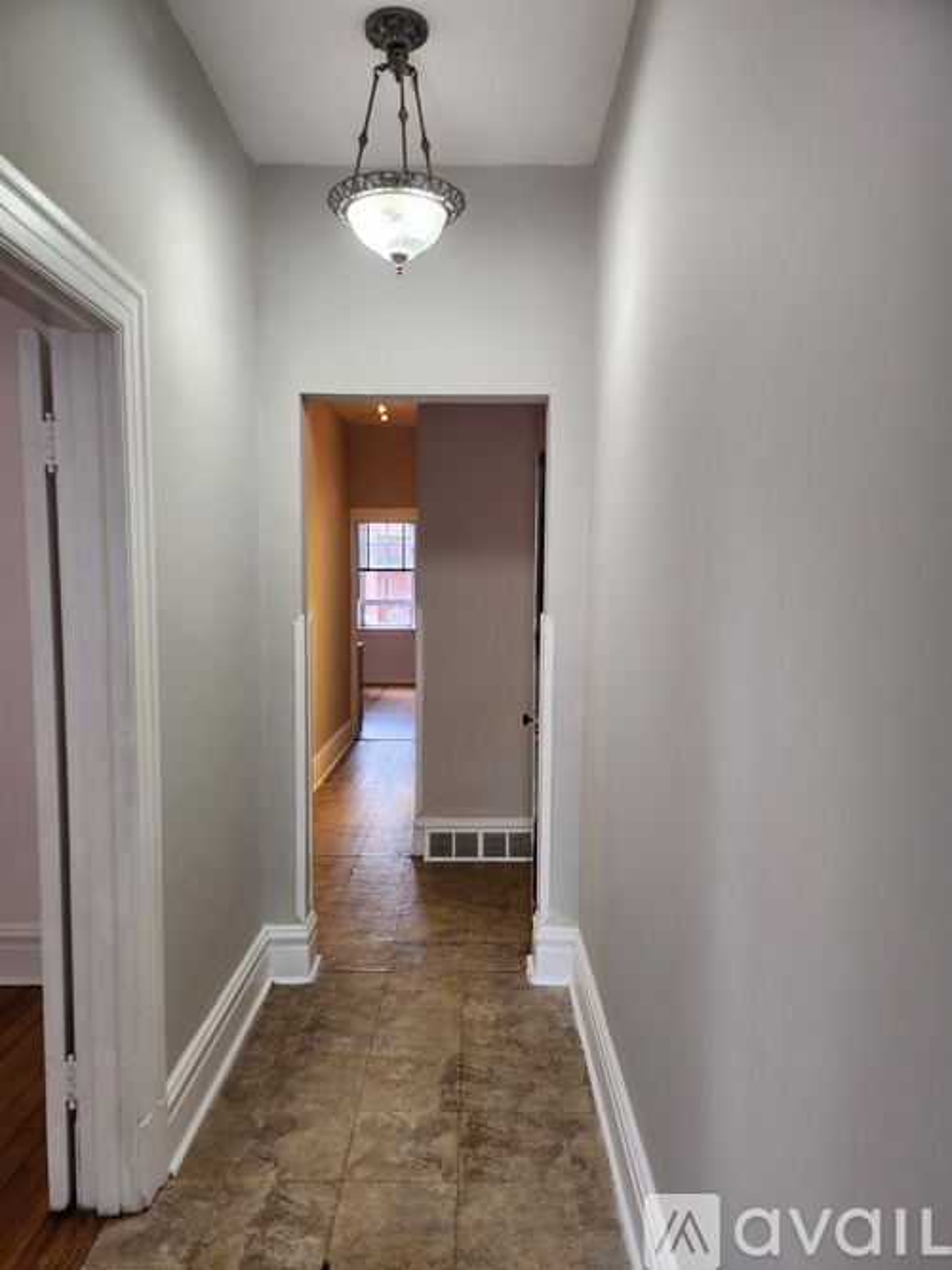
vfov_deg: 71.6
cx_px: 476
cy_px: 635
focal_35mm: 24
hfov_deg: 56.8
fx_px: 880
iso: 320
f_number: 1.8
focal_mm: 5
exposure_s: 1/120
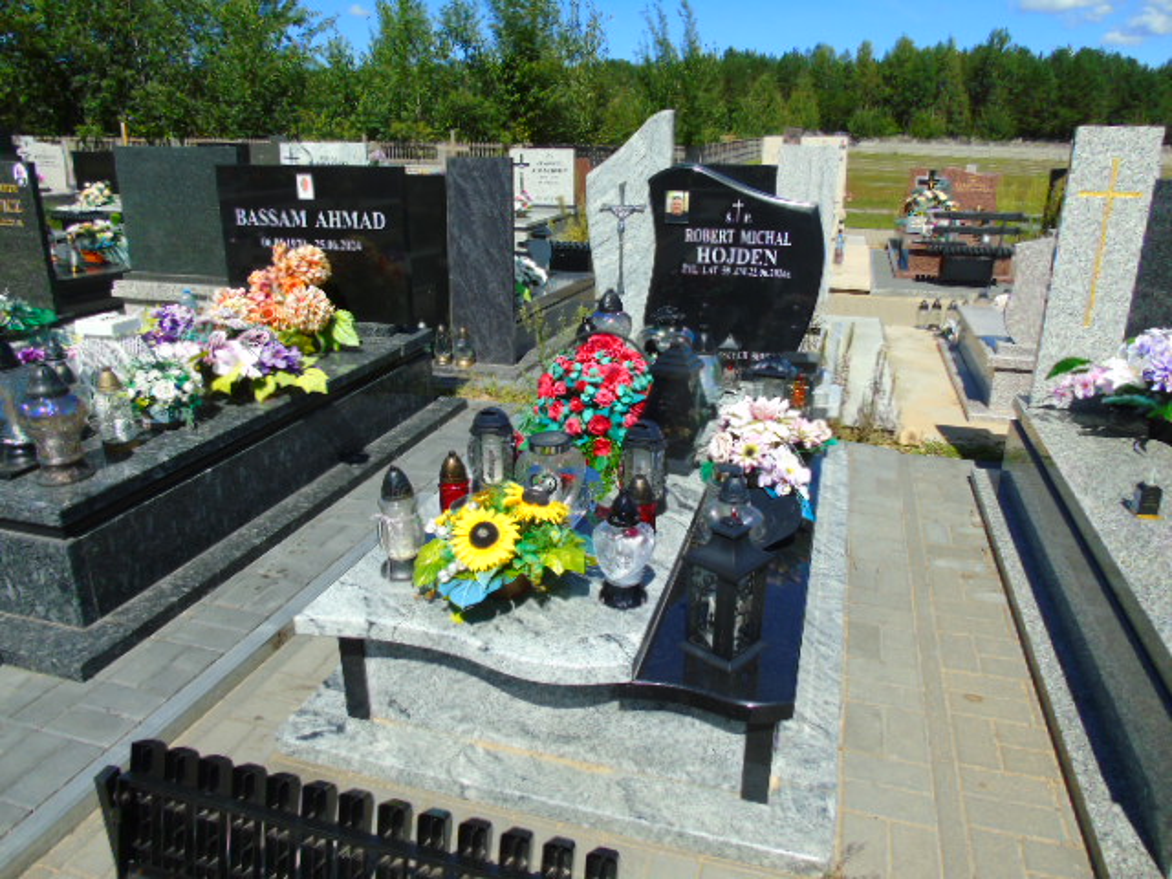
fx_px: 846
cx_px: 586
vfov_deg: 54.9
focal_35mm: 25
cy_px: 440
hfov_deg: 69.4
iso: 80
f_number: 3.4
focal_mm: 4.4
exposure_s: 1/1000
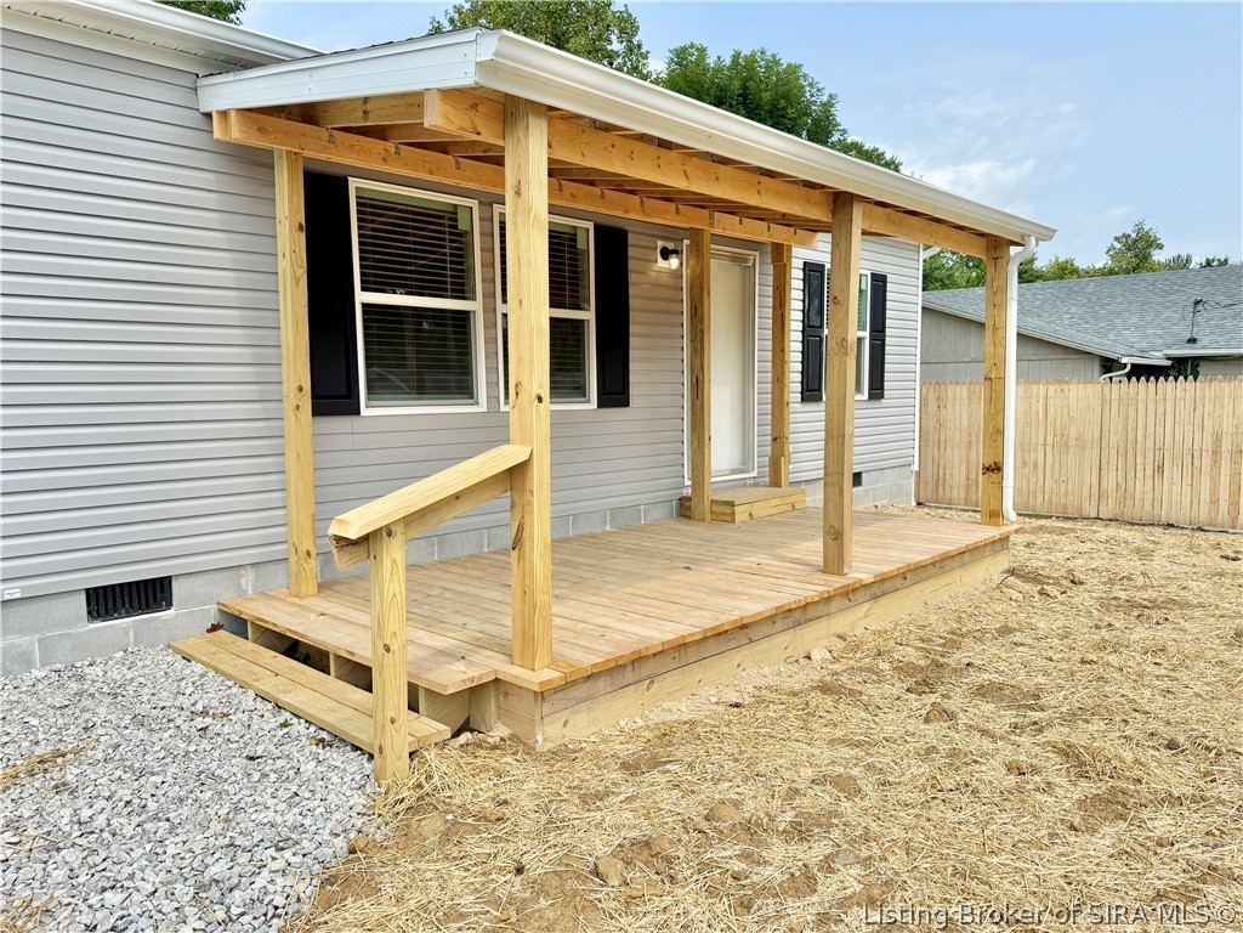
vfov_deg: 56.8
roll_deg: +0.5
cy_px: 466
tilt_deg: -6.0
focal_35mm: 24
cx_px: 622
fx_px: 862
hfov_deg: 71.6
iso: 80
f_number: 1.78
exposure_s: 1/3413
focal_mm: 6.76
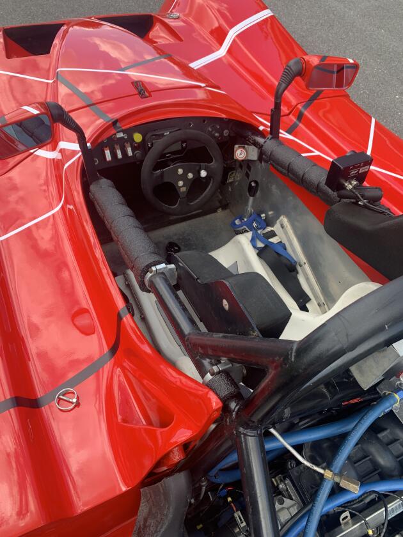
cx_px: 202
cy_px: 268
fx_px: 404
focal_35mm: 26
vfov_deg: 67.3
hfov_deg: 53.1
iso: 25
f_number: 1.8
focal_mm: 4.25
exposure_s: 1/337
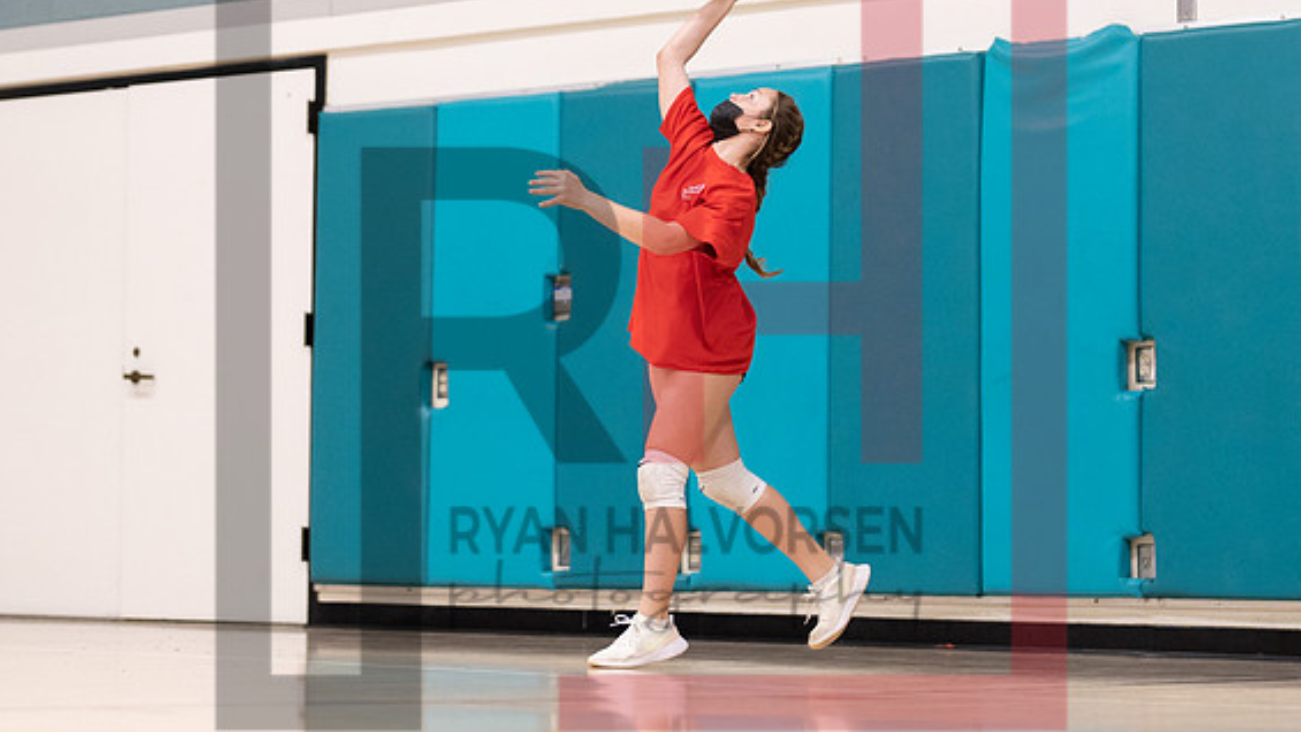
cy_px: 179
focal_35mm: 117
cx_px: 394
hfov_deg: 18.2
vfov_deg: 10.3
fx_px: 4037
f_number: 1.2
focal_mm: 50
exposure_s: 1/1600
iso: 800
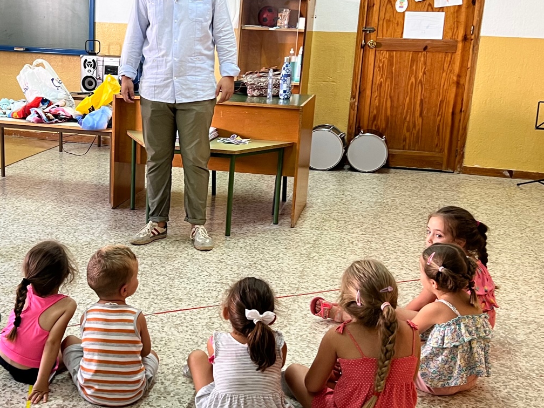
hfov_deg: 36.2
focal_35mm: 52
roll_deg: -1.6
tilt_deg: -13.6
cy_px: 221
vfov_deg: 28.0
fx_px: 817
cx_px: 158
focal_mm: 5.7
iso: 80
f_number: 1.5
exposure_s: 1/50
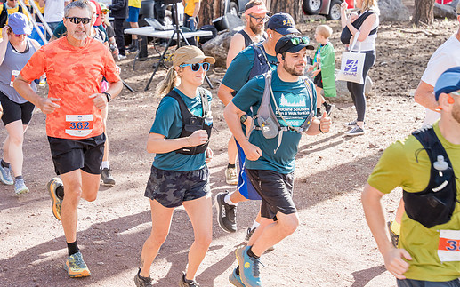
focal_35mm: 80
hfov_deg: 25.8
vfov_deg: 16.3
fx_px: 1003
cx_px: 215
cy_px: 129
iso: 800
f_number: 5
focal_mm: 70
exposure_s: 1/400
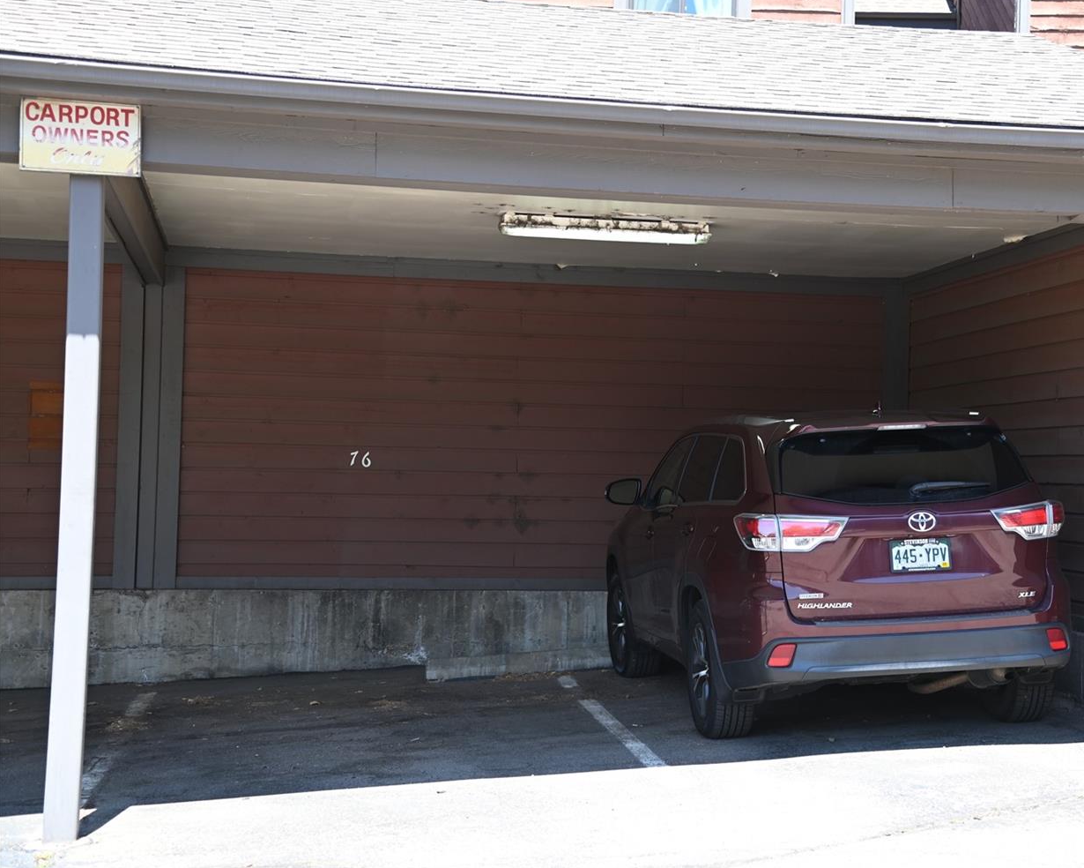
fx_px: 1957
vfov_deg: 25.0
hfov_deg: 30.8
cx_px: 703
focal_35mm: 61
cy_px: 407
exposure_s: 1/250
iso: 200
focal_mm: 50
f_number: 4.5
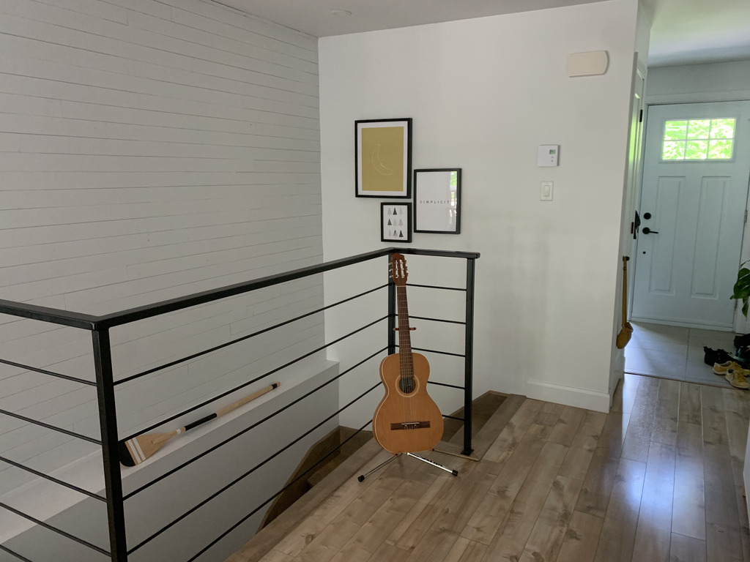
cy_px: 281
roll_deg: -0.7
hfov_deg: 67.3
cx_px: 375
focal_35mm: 26
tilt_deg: -8.4
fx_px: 563
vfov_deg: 53.1
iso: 320
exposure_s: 1/60
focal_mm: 4.25
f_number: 1.8
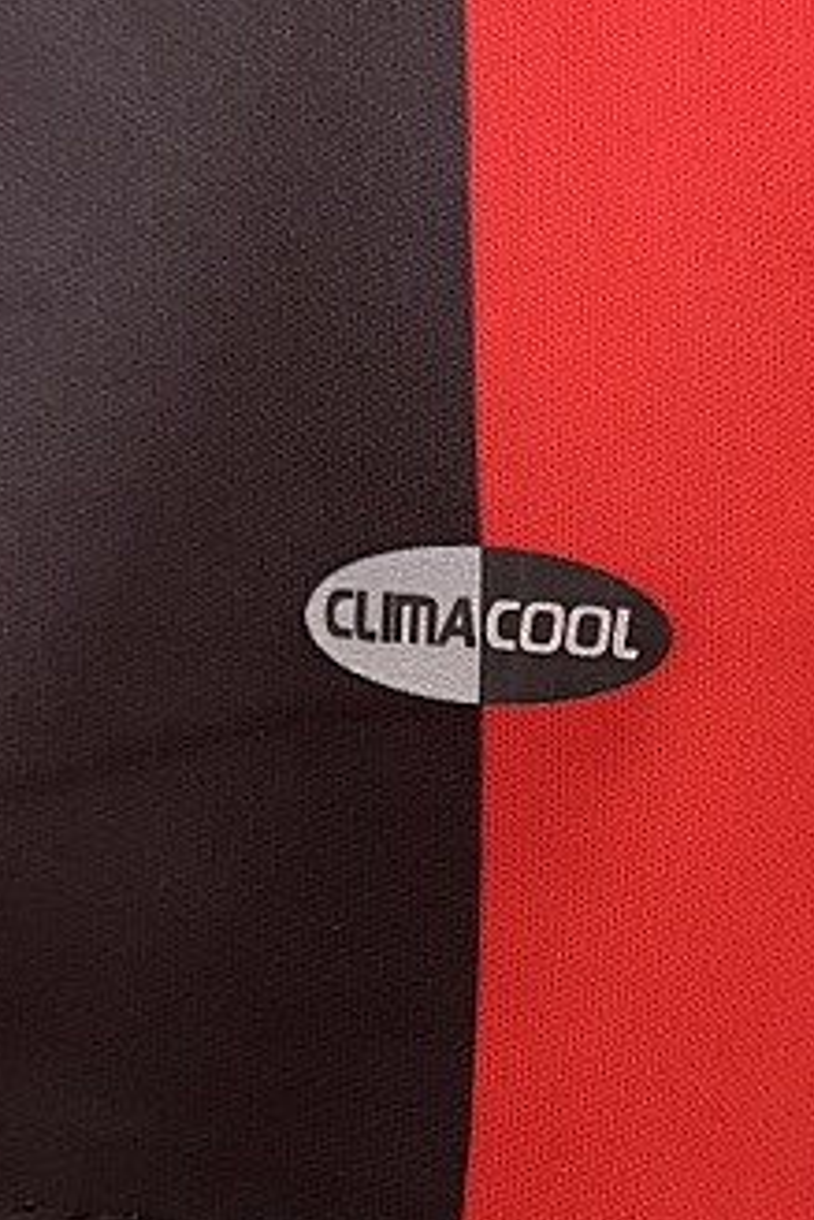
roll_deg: -1.8
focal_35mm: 66
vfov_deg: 30.5
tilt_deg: +0.2
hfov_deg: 20.3
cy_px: 673
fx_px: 2236
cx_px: 699
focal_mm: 5.7
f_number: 1.5
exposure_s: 1/33
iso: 500
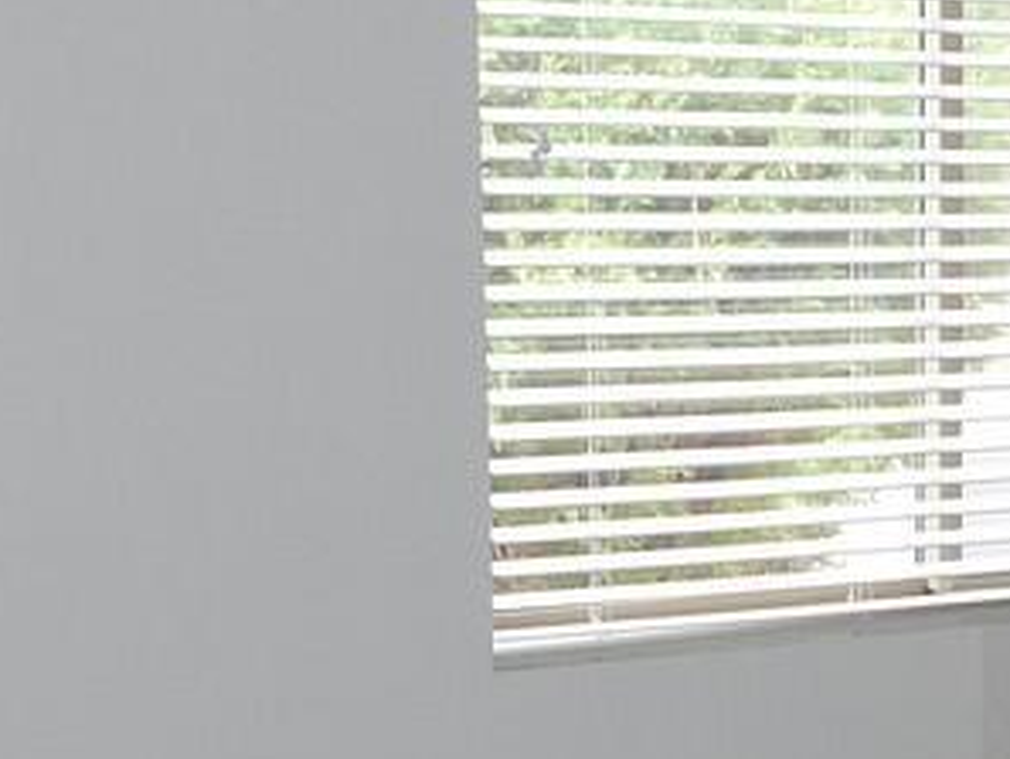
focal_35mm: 93
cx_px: 1037
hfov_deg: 20.3
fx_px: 2715
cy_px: 643
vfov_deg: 15.8
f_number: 3
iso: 125
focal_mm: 4.1
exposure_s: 1/80
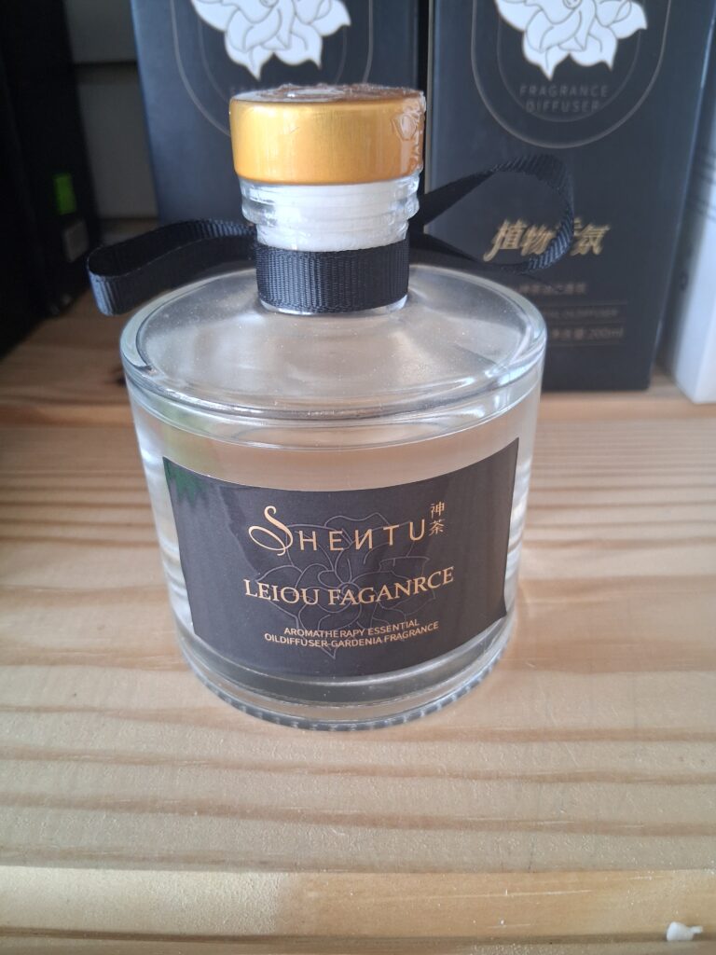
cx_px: 358
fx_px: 717
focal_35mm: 26
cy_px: 478
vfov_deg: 67.3
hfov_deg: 53.1
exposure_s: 1/100
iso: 320
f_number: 1.8
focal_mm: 3.98
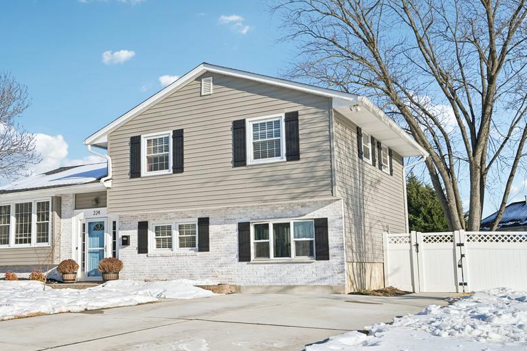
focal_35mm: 39
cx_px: 195
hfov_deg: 49.0
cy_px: 167
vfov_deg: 34.2
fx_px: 571
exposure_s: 1/2000
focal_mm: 30
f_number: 8
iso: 400
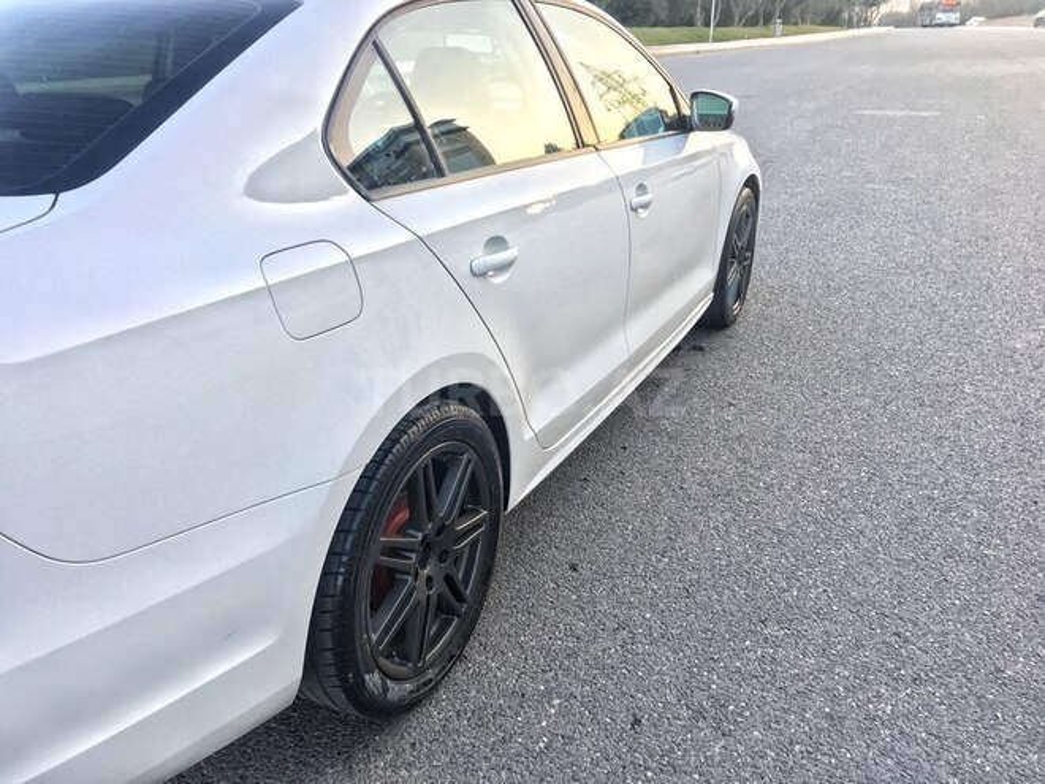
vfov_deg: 48.2
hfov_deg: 61.7
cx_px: 522
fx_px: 875
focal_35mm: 29
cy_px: 392
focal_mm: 4.15
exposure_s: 1/50
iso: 25
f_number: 2.2
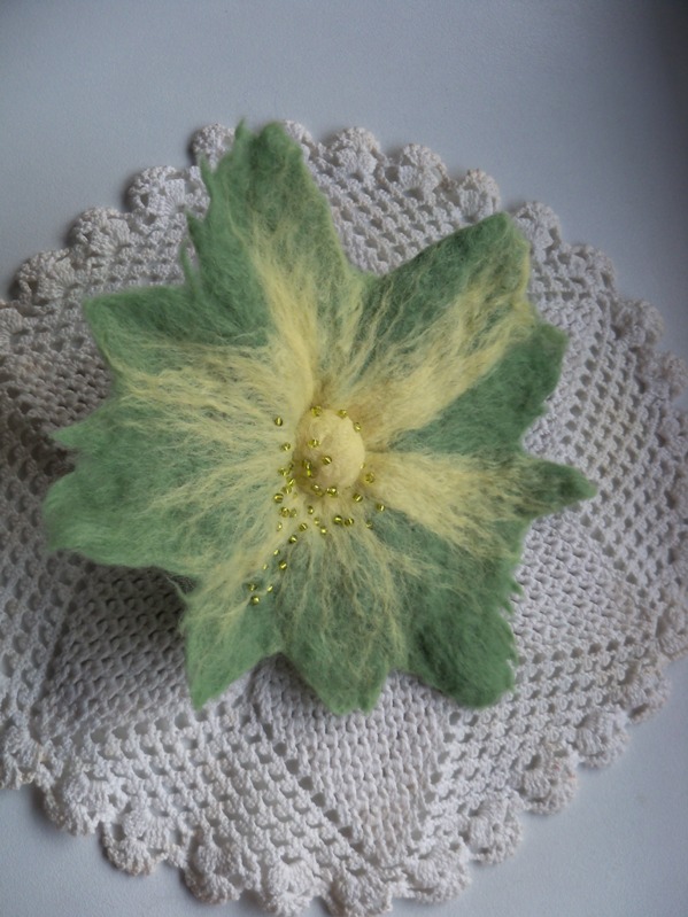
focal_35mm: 35
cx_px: 344
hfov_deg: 40.7
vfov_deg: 52.6
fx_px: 928
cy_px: 458
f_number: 3.5
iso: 64
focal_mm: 6.2
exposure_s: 1/60
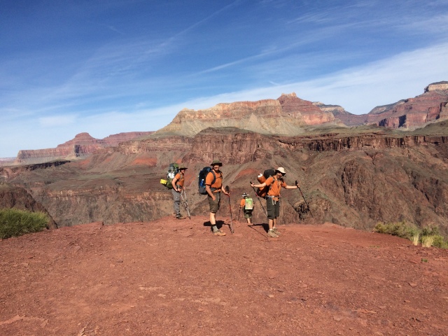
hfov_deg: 61.7
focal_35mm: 29
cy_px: 168
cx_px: 224
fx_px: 375
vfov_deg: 48.2
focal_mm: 4.15
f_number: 2.2
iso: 32
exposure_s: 1/3425
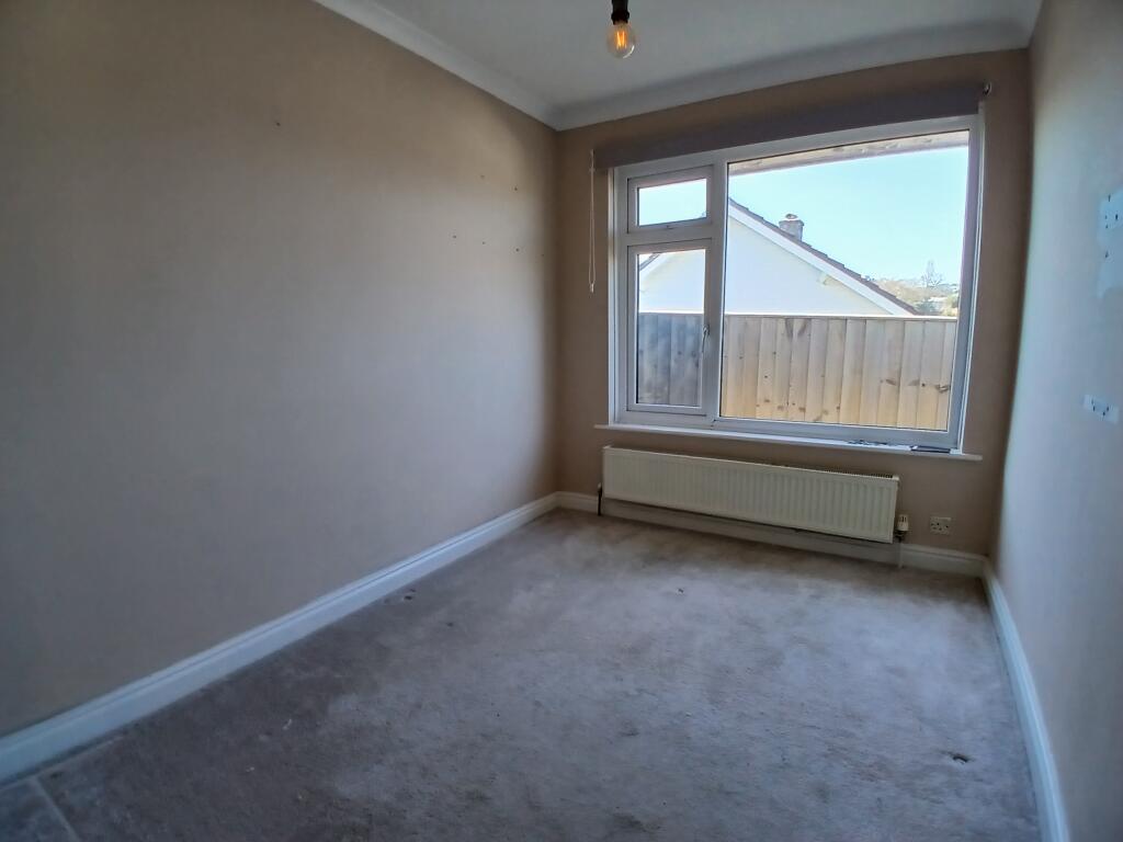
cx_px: 562
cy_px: 421
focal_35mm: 17
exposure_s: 1/100
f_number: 2.2
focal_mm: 1.4
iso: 64
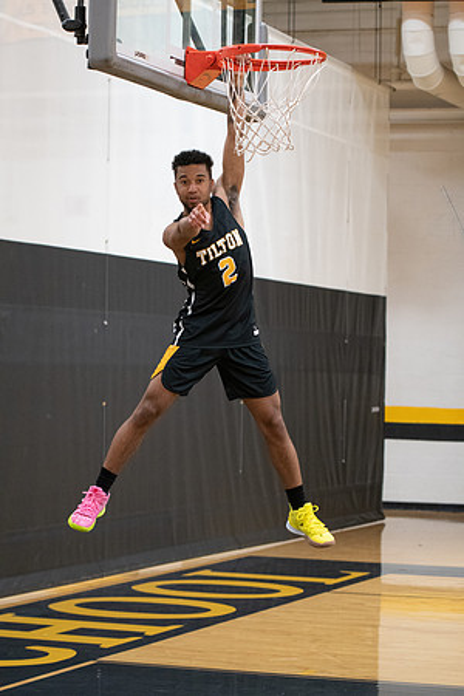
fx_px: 2030
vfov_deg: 19.5
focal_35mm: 105
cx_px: 232
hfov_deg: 13.0
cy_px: 348
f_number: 2.8
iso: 2000
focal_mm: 70
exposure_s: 1/200
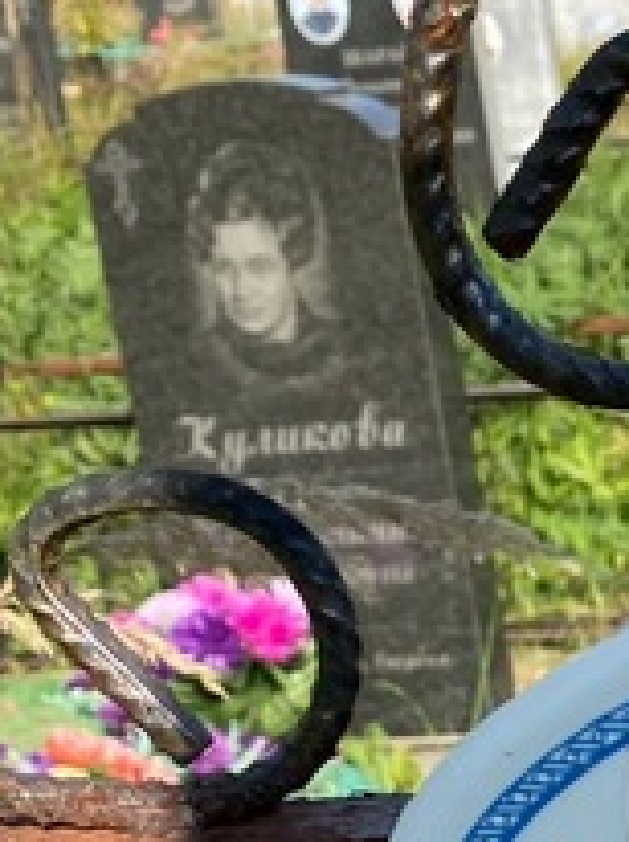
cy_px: 695
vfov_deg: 19.2
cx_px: 1054
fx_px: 2452
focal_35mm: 101
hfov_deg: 13.4
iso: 32
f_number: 1.8
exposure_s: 1/1157
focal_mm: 4.25
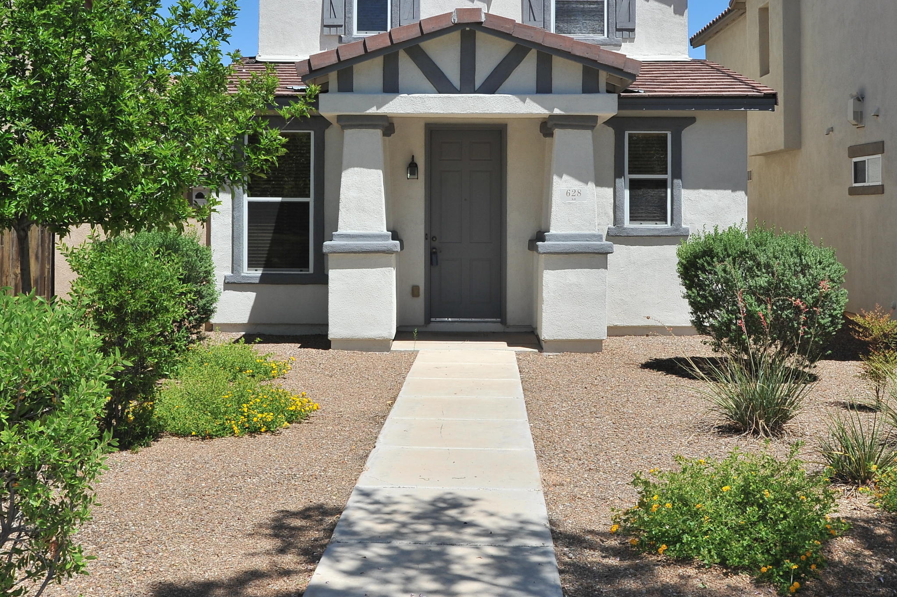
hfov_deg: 44.5
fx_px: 1096
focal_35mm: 44
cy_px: 164
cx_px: 440
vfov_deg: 30.1
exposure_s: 1/320
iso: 320
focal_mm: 30
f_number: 14
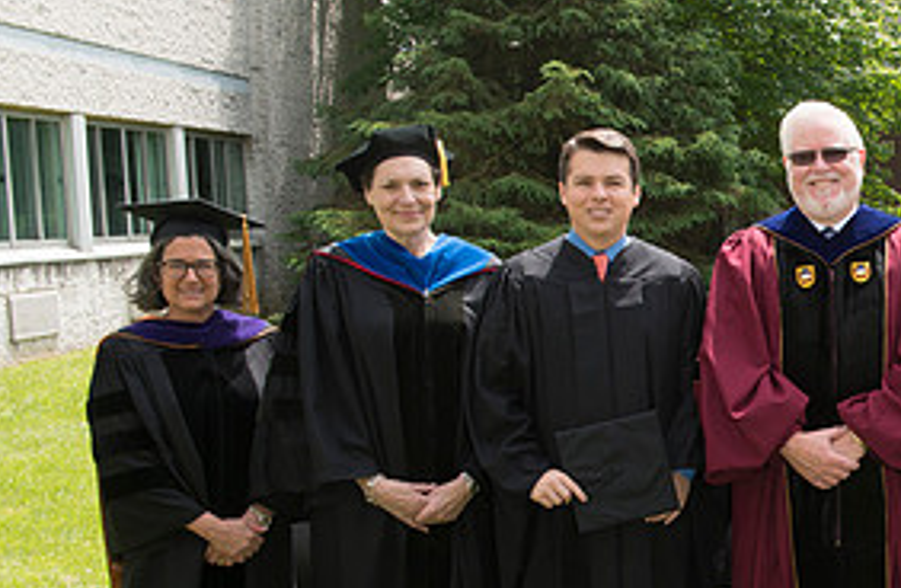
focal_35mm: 75
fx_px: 1865
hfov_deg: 25.6
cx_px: 933
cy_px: 462
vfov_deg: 17.8
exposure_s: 1/250
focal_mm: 31
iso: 320
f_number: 13
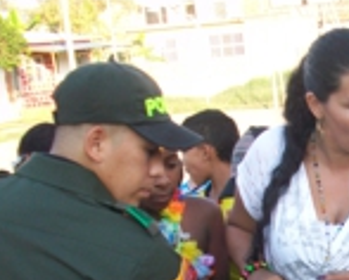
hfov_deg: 21.0
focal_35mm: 85
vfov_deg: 17.8
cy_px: 266
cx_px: 411
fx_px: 879
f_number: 2.8
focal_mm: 5.7
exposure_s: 1/125
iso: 64
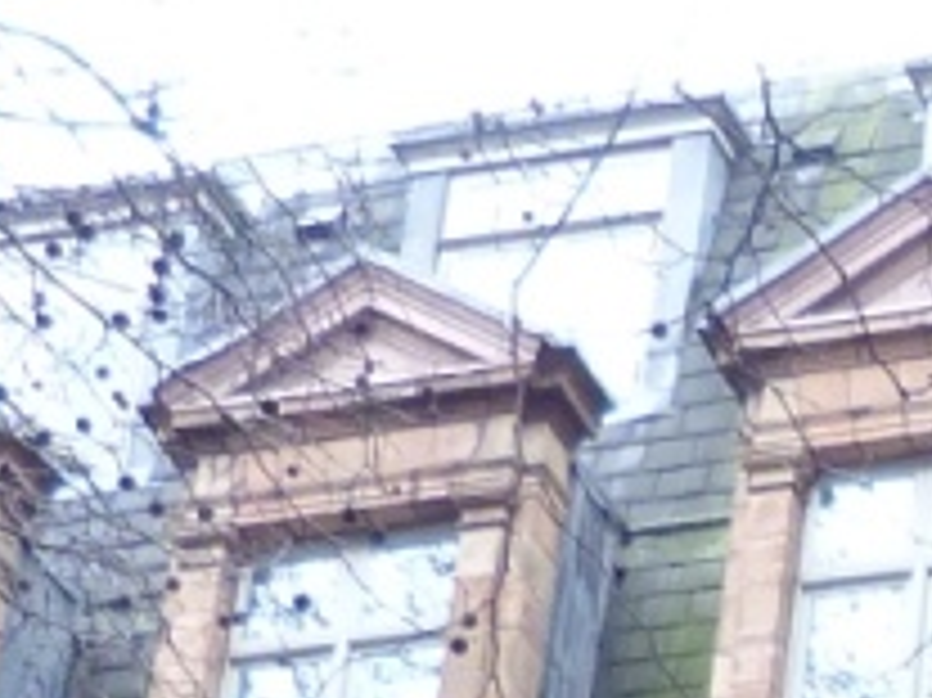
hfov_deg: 9.2
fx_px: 5274
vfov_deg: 6.8
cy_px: 2069
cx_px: 2076
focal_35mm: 196
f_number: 2.8
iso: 125
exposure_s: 1/60
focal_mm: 4.5
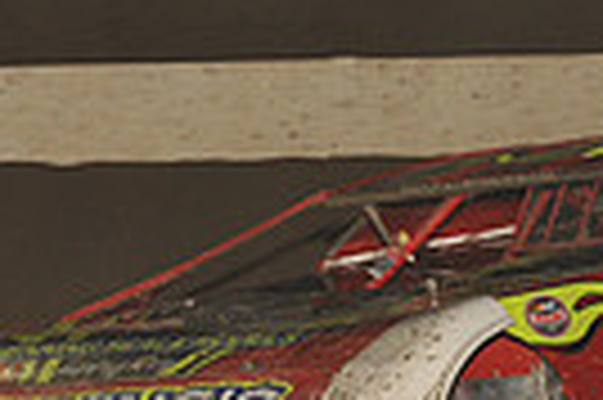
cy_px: 247
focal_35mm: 433
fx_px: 7244
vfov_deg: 3.2
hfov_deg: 4.8
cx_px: 320
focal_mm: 100
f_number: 7.1
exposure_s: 1/320
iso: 800
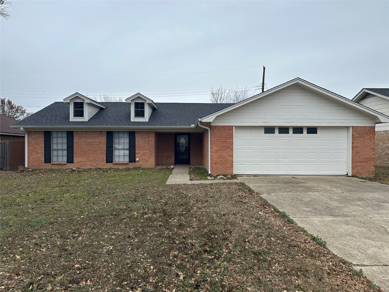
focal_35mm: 24
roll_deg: +0.1
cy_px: 146
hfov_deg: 71.6
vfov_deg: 56.8
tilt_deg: -0.1
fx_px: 270
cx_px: 194
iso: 80
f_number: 1.78
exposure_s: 1/1095
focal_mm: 6.86
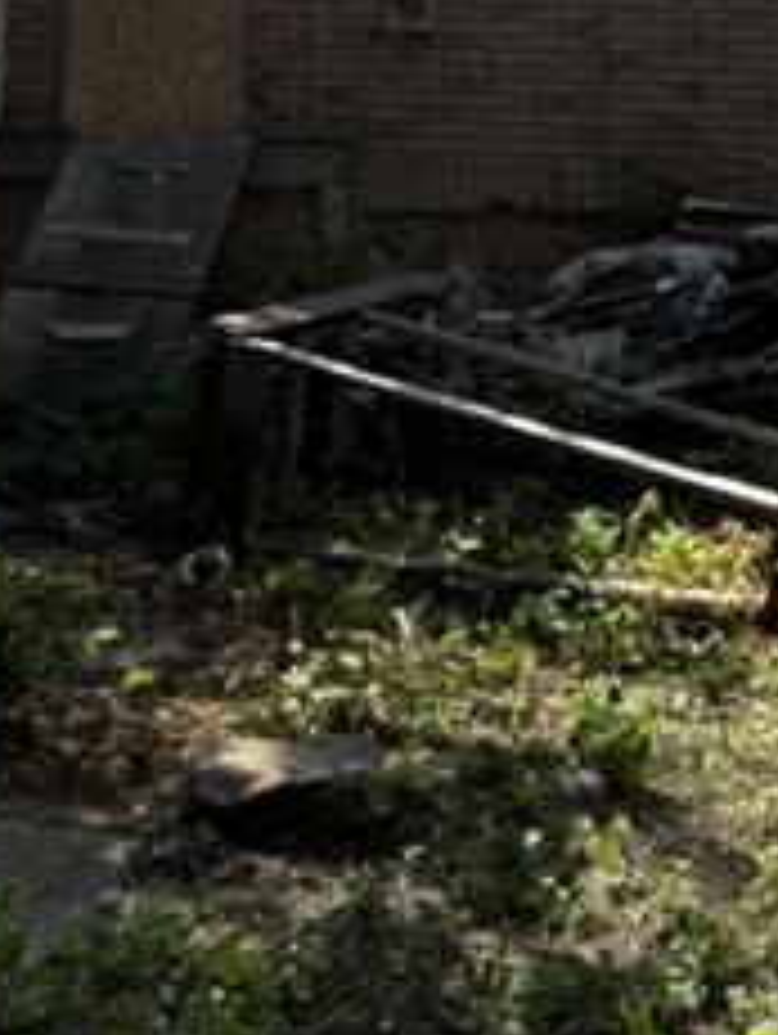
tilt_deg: +4.6
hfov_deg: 18.5
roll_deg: -1.5
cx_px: 441
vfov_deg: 22.7
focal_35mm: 80
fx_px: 2393
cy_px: -166
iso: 80
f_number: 1.78
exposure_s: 1/8130
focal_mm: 6.76
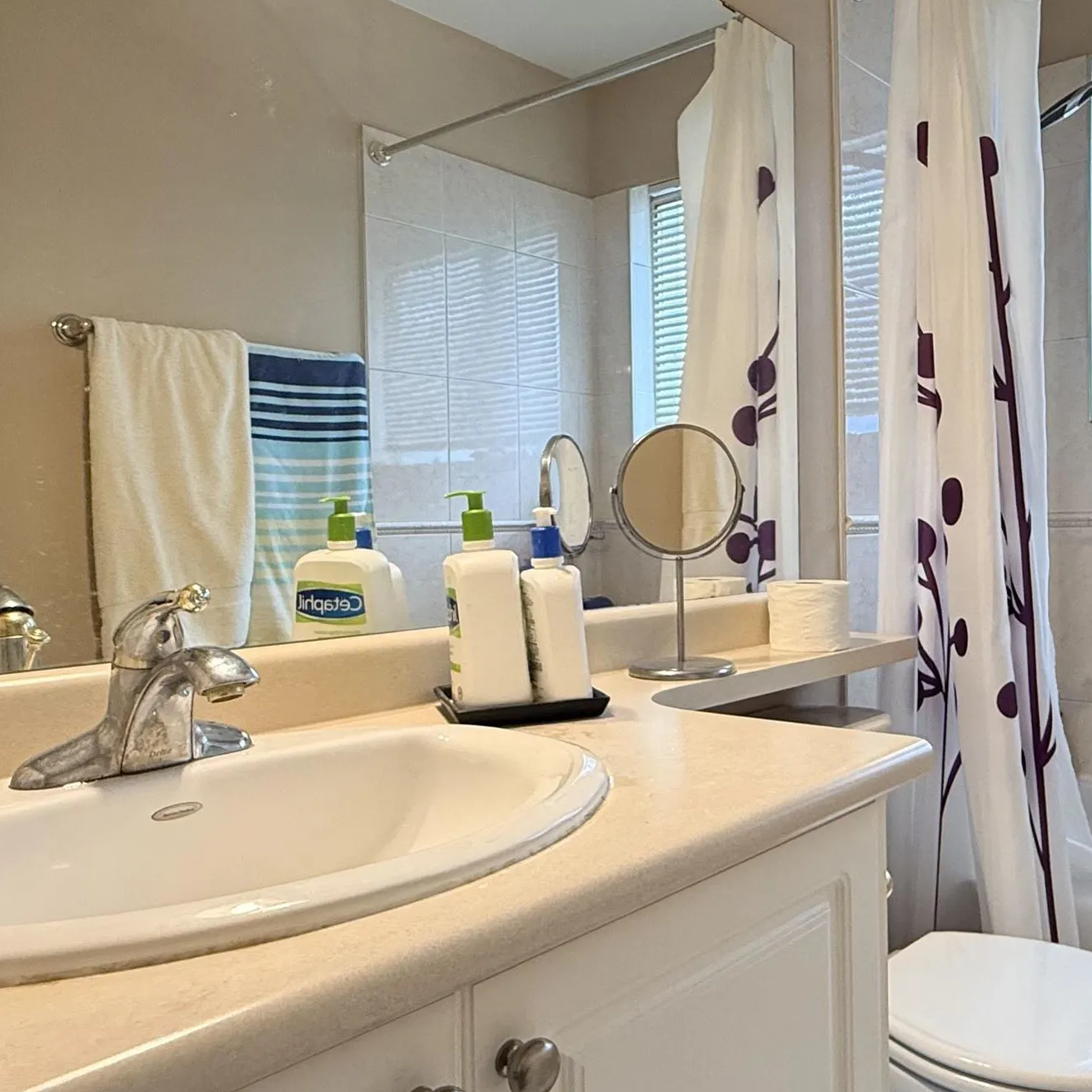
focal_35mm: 29
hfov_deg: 54.0
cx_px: 764
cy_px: 534
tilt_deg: -0.5
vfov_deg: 55.6
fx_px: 1035
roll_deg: +0.8
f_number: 2.2
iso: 250
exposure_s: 1/120
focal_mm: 2.22
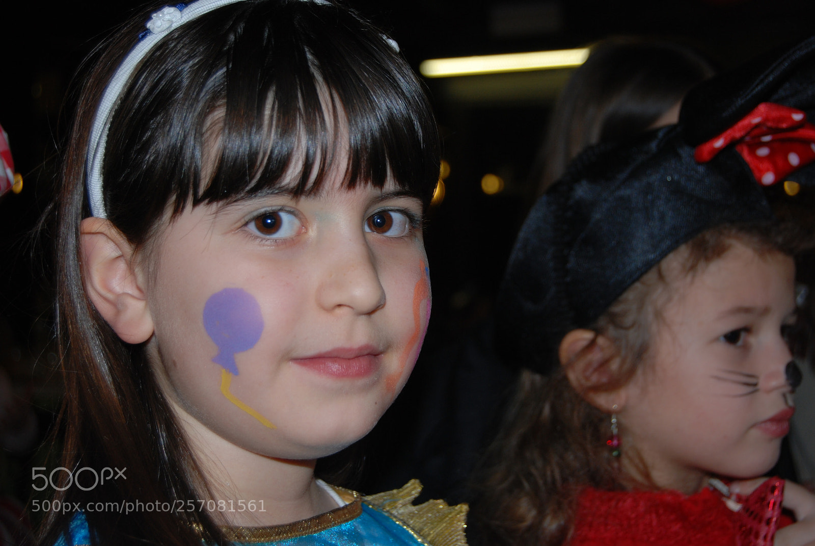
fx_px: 1428
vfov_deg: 21.6
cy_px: 273
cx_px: 408
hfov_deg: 31.9
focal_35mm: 63
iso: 200
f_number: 5.3
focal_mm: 42
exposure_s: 1/60
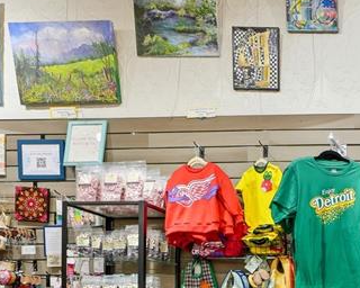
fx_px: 511
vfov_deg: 28.1
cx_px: 444
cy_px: 330
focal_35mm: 48
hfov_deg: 31.6
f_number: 8
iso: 400
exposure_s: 1/60
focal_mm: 16
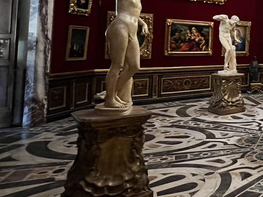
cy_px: 33
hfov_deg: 35.3
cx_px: 330
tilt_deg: +2.9
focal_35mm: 39
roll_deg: -0.6
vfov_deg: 35.4
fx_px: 296
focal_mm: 1.57
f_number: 1.8
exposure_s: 1/35
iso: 1000
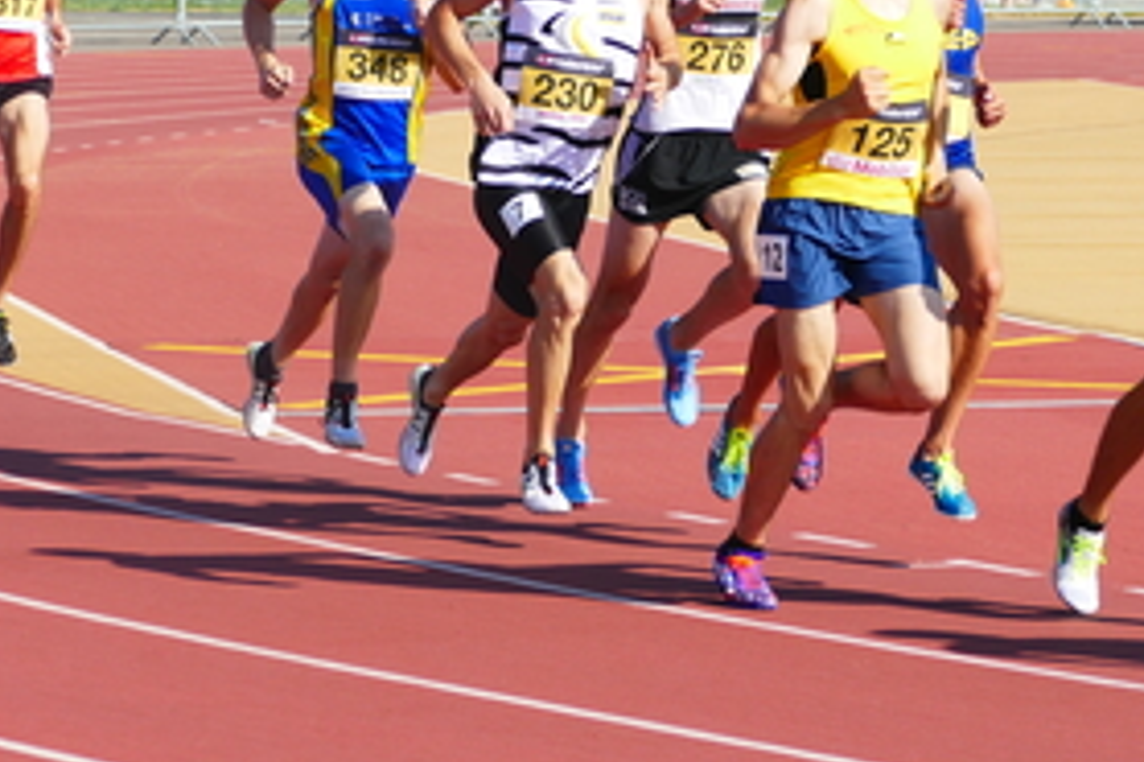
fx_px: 7527
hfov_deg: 8.7
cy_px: 276
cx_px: 654
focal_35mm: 237
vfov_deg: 5.8
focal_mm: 44.41
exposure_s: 1/1000
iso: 125
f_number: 3.9
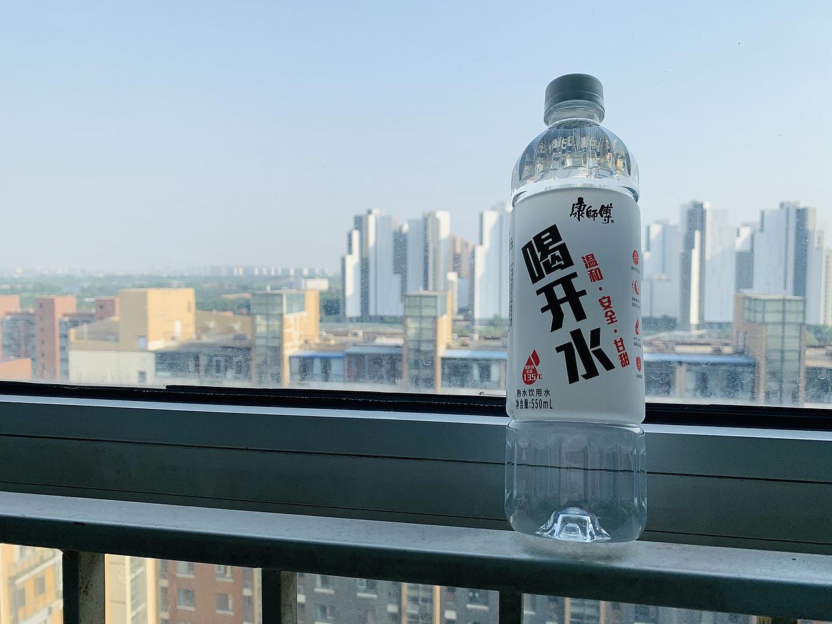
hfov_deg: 67.3
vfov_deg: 53.1
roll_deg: -1.3
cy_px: 312
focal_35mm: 26
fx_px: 625
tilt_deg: -3.4
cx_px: 416
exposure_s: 1/1282
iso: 25
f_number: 1.8
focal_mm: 4.25
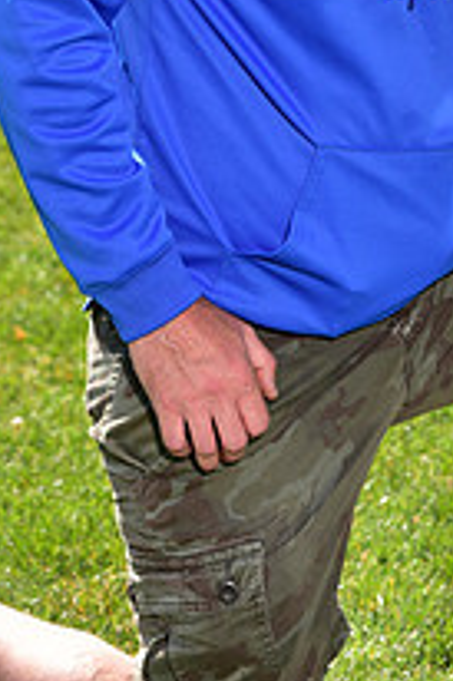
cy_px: -122
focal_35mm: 197
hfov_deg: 6.9
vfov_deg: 10.3
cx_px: 567
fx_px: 3724
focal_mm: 70
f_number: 5.6
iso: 80
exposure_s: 1/250
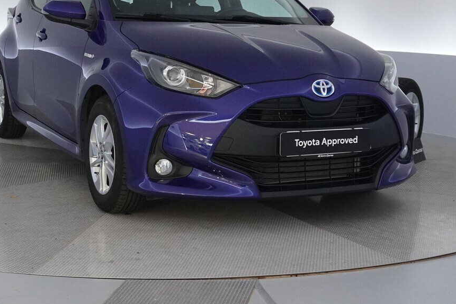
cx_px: 229
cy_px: 73
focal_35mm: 65
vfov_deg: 20.8
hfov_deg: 31.0
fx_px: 823
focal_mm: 23
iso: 2500
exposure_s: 1/160
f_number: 4
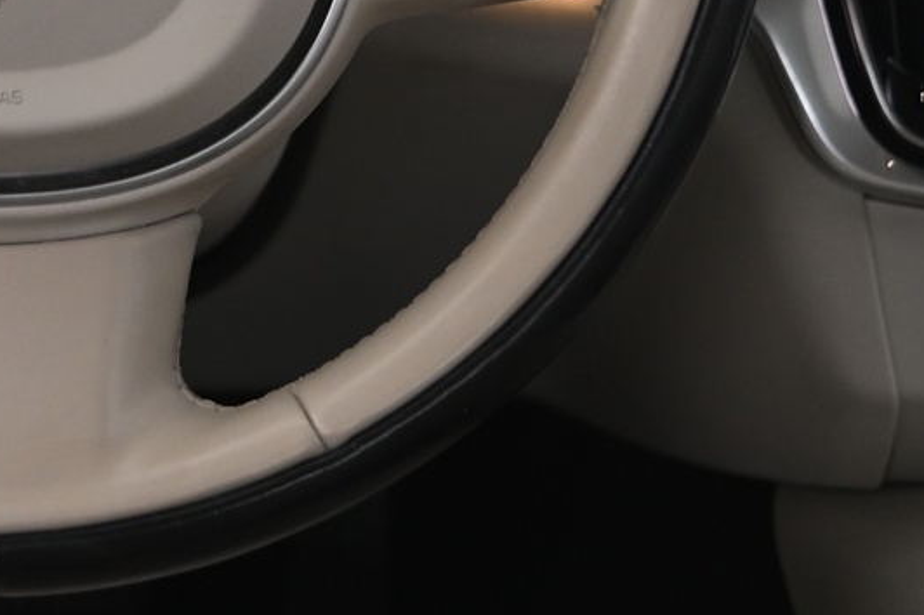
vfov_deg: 11.5
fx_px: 2975
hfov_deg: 17.2
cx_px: -3
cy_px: -196
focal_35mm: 116
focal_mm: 38
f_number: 4
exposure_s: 1/15
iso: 1250
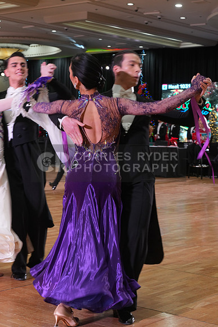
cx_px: 109
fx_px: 635
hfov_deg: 19.5
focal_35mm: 70
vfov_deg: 28.8
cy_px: 164
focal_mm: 70
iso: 1600
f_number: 9
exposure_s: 1/60
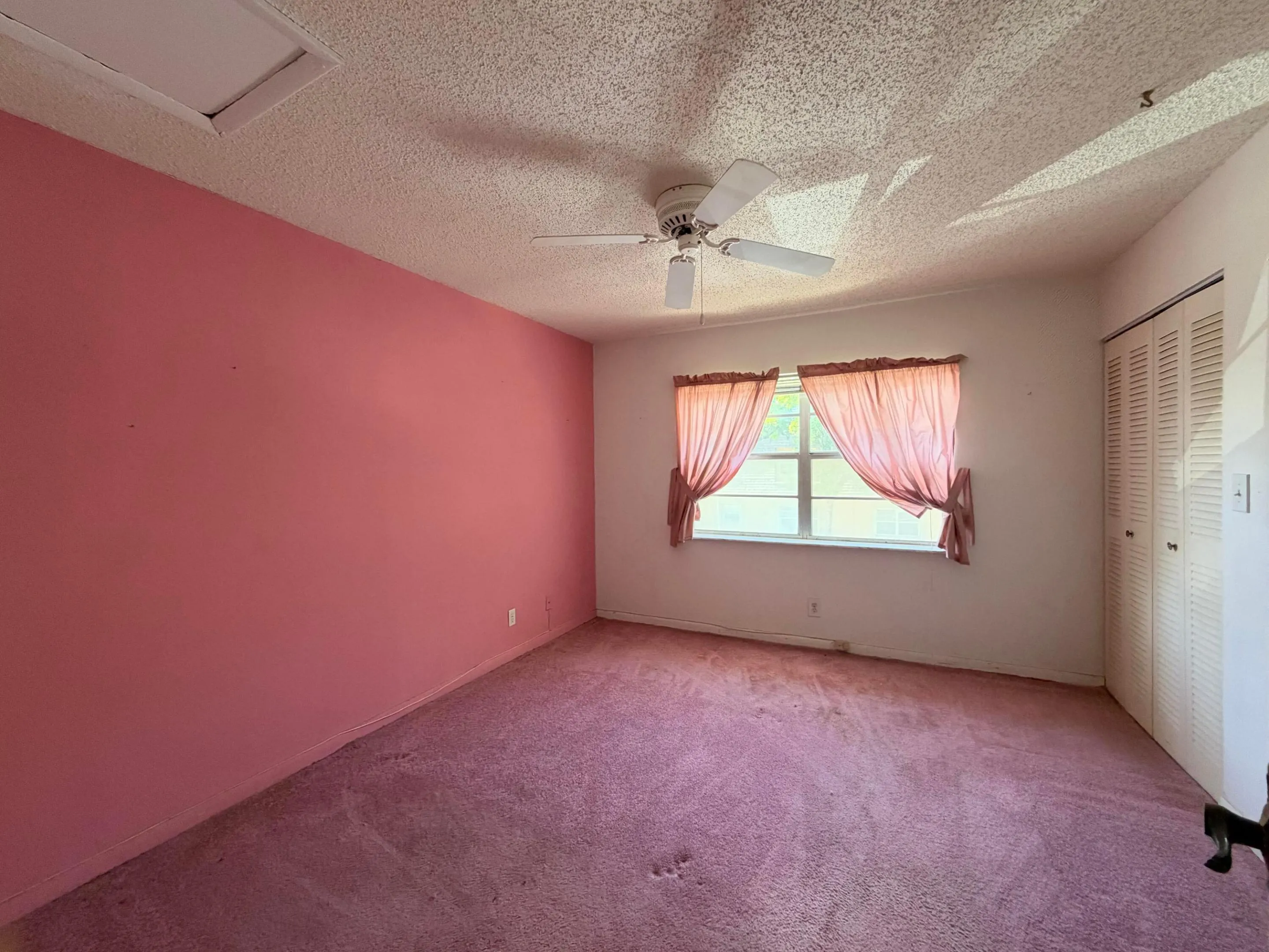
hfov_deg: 102.1
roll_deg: +0.8
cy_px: 476
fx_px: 513
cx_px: 634
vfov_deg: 85.7
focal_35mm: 14
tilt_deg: -0.7
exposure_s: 1/86
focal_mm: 2.22
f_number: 2.2
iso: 320
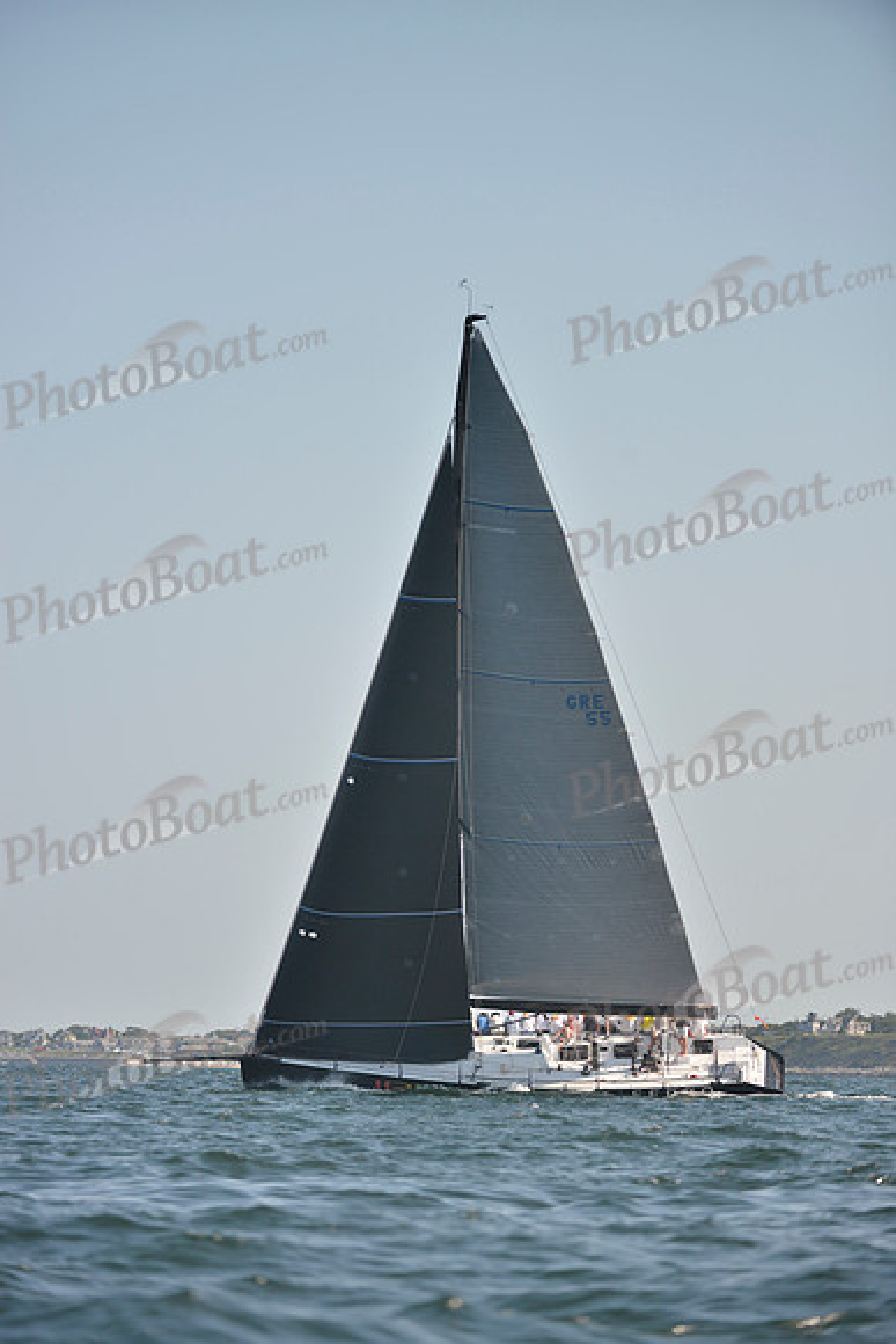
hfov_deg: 6.9
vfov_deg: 10.3
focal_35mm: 200
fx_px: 7462
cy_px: 672
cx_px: 448
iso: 280
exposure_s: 1/2000
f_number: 4
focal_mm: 200
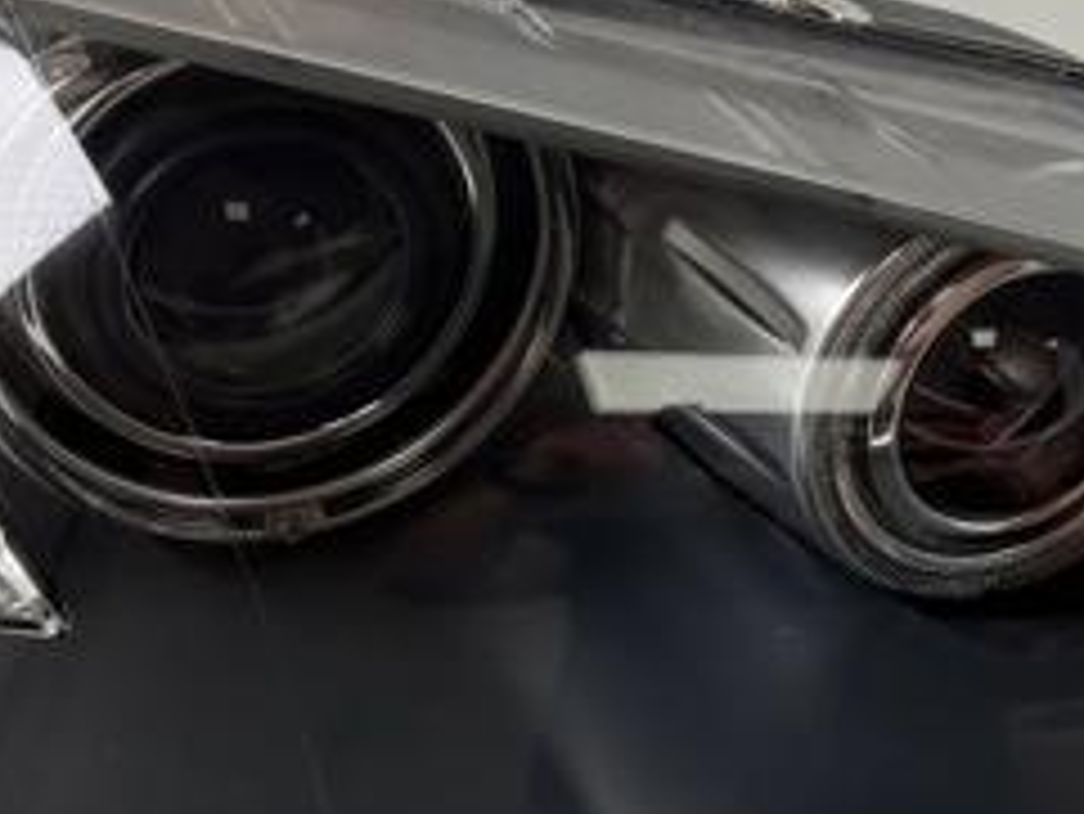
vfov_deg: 21.3
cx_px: 697
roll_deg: -0.1
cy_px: 373
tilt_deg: -38.8
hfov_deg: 28.0
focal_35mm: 69
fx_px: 2162
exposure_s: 1/242
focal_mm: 5.7
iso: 40
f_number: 1.5
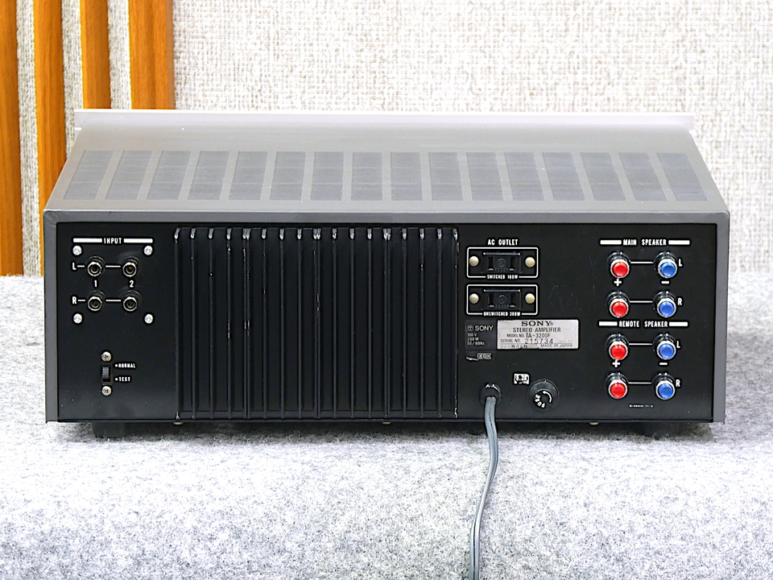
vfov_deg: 9.8
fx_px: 3372
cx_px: 386
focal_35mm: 151
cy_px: 290
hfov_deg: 13.1
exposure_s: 1/1.6
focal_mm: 27.1
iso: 200
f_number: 5.4
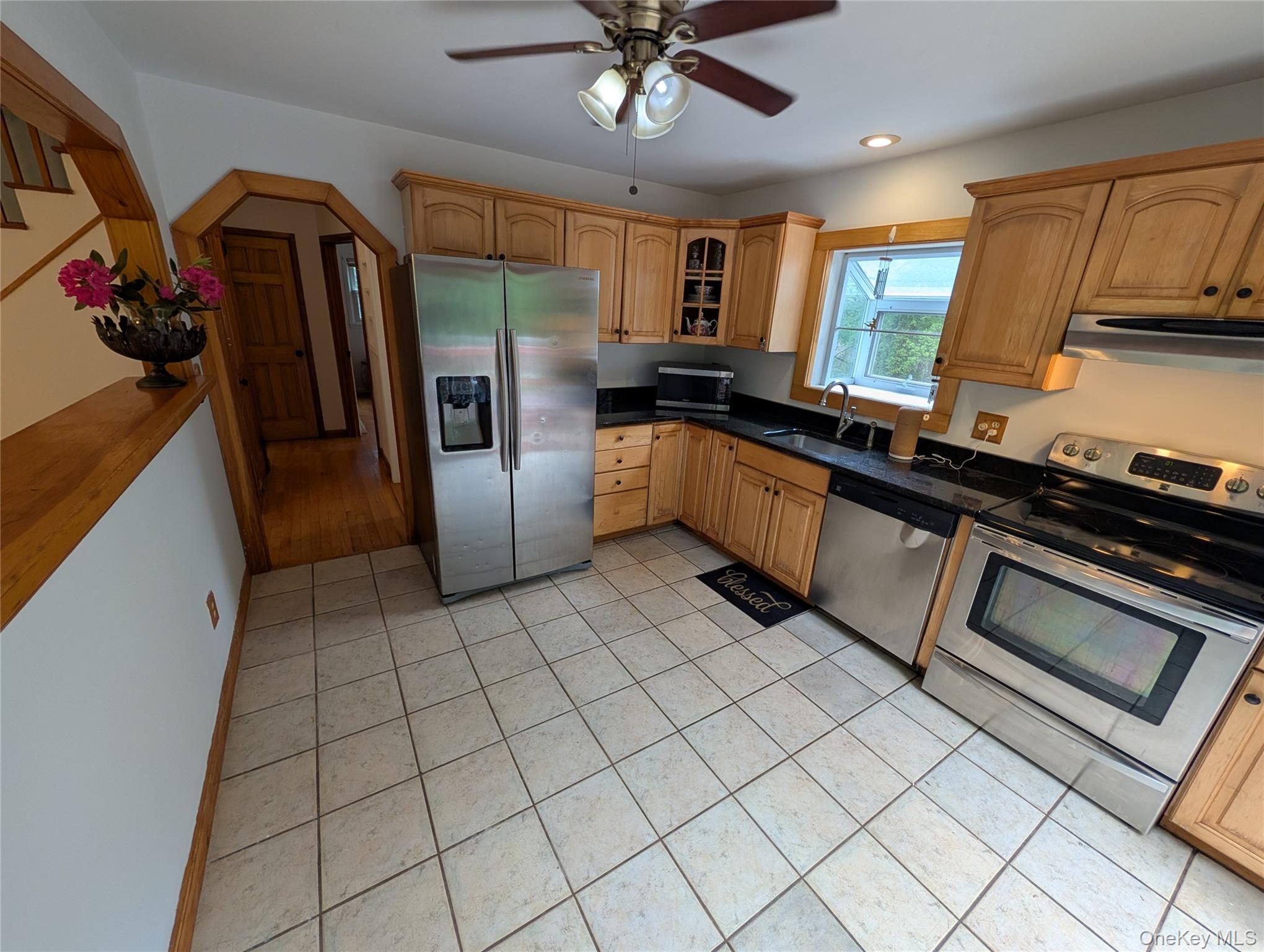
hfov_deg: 110.5
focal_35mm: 12
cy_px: 476
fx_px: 439
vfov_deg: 94.6
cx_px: 632
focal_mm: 2.02
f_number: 1.7
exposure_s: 1/120
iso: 55
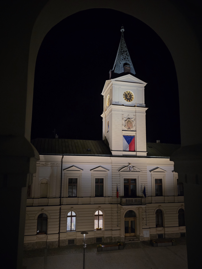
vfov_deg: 73.9
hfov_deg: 58.9
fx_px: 179
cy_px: 134
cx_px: 101
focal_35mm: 23
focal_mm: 6.3
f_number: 1.7
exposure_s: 1/50
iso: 1600
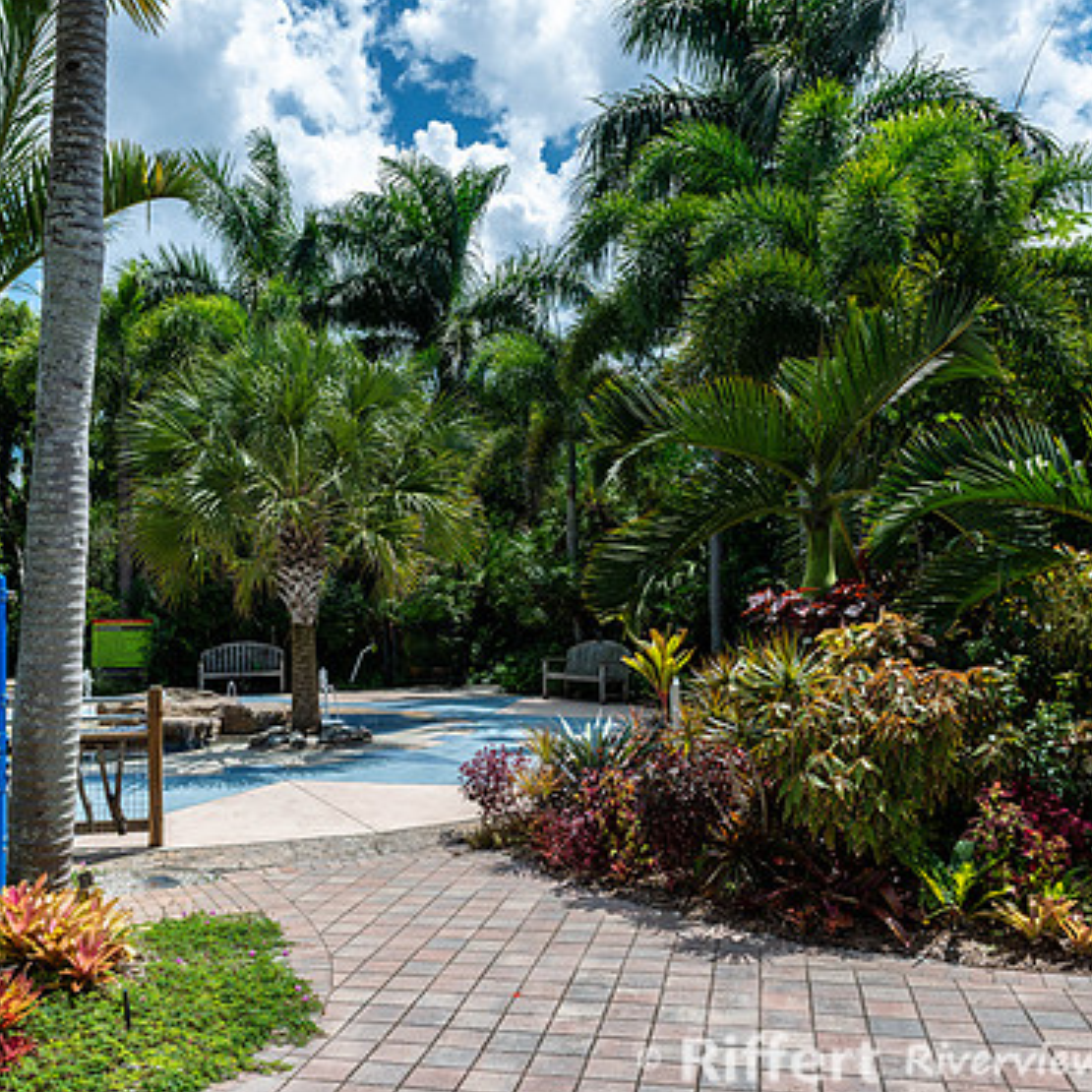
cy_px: 542
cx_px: 440
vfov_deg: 51.1
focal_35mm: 32
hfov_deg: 50.8
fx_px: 1142
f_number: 8
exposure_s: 1/250
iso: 100
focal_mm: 24
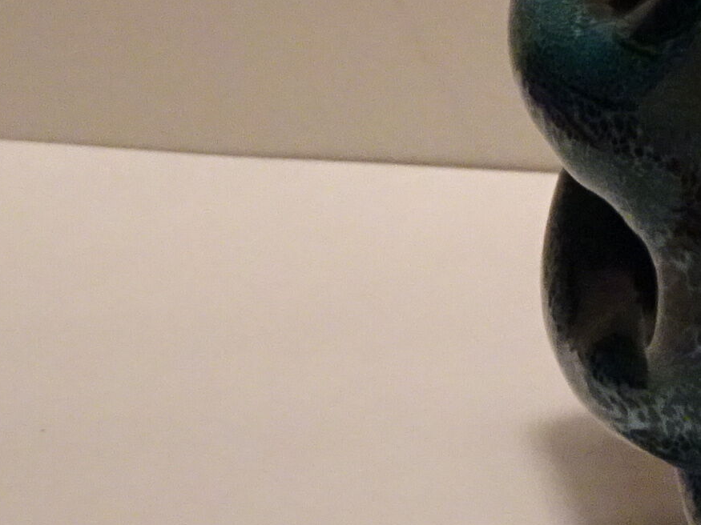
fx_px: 5912
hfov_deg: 6.7
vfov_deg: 5.1
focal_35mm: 292
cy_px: 92
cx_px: 1154
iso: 800
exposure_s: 1/30
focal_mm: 12.01
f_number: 5
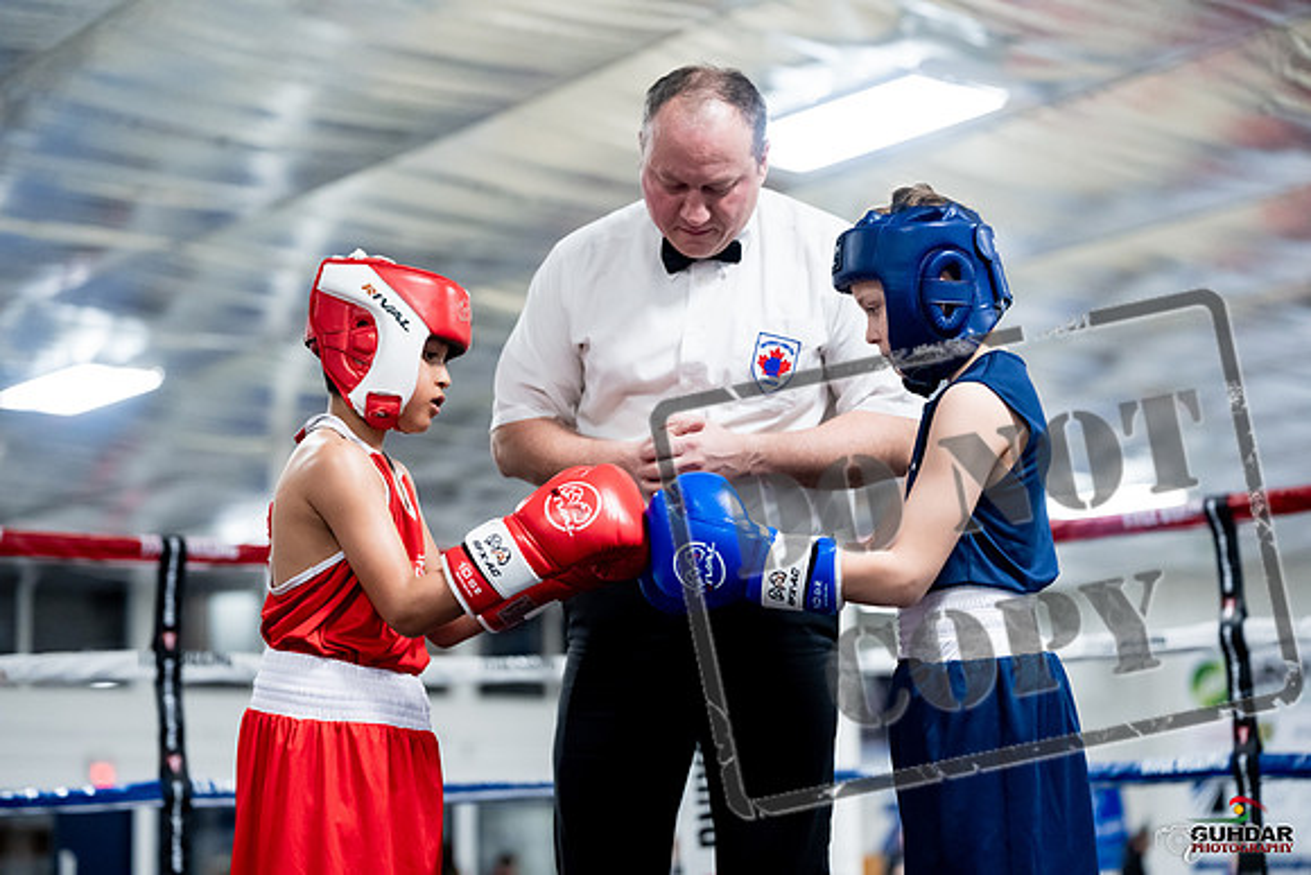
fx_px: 2550
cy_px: 438
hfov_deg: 28.8
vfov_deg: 19.5
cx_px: 656
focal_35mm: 70
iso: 4000
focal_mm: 70
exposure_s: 1/800
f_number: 2.2
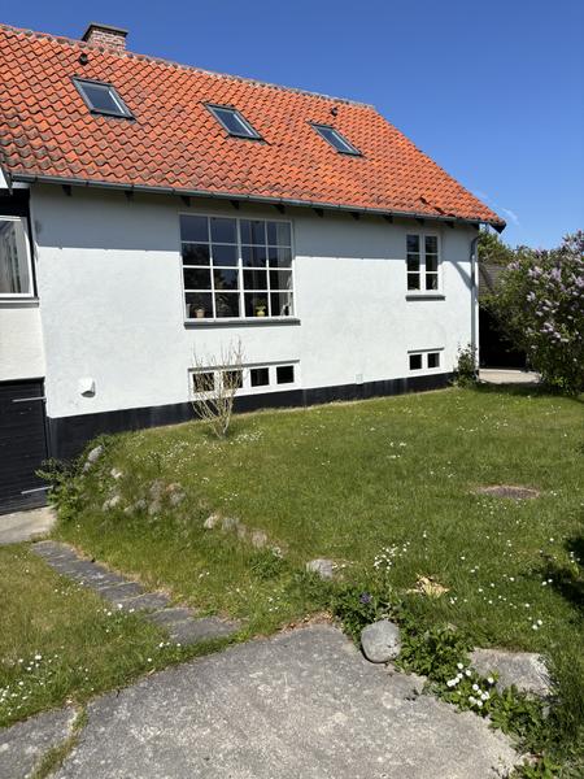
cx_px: 292
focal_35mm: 26
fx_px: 585
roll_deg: +3.0
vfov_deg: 67.3
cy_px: 390
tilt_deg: -6.0
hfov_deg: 53.1
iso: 50
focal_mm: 5.96
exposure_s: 1/5618
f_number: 1.6
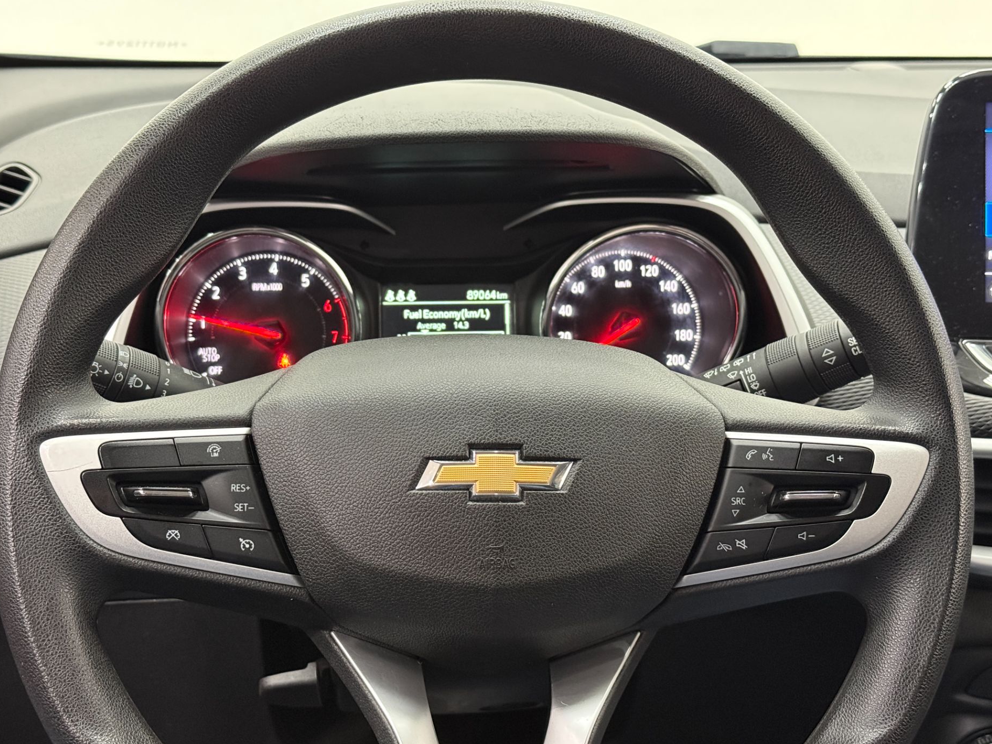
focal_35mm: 50
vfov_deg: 29.1
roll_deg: -0.7
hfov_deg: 38.2
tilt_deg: -18.1
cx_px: 477
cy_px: 385
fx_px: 1433
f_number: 1.78
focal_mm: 6.76
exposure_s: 1/30
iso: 400
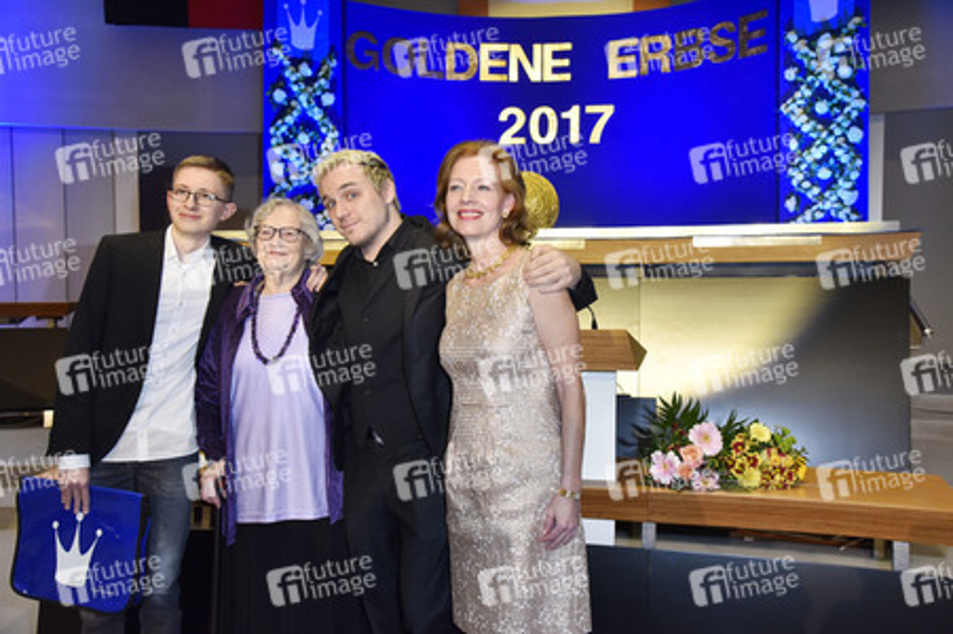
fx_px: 846
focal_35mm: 32
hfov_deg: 58.8
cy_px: 317
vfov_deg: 41.1
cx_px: 476
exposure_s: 1/125
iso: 2000
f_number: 6.3
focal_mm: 32
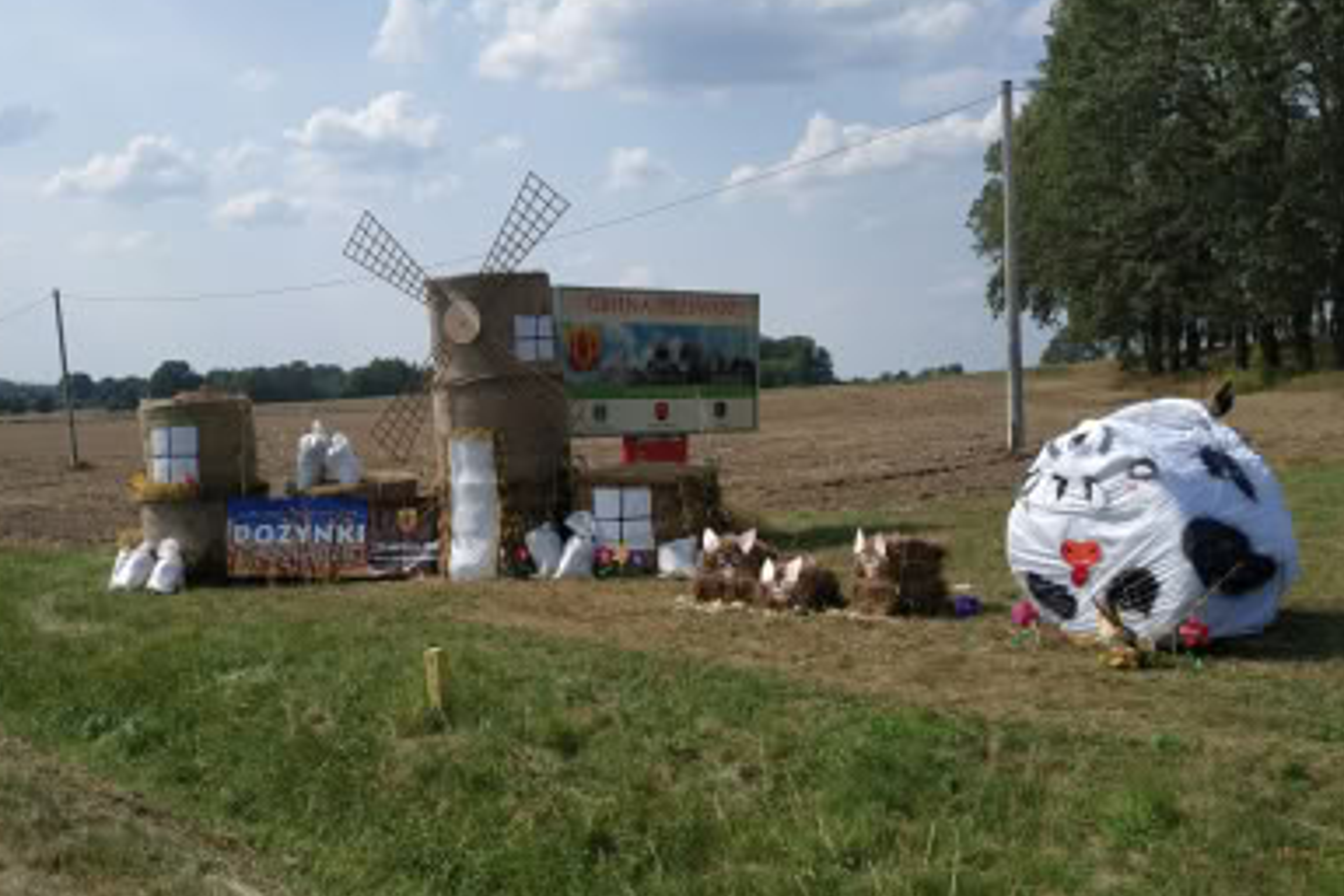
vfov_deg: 49.4
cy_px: 504
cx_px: 648
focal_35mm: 26
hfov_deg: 69.4
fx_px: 971
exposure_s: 1/2779
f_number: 1.9
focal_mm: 3.94
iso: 100
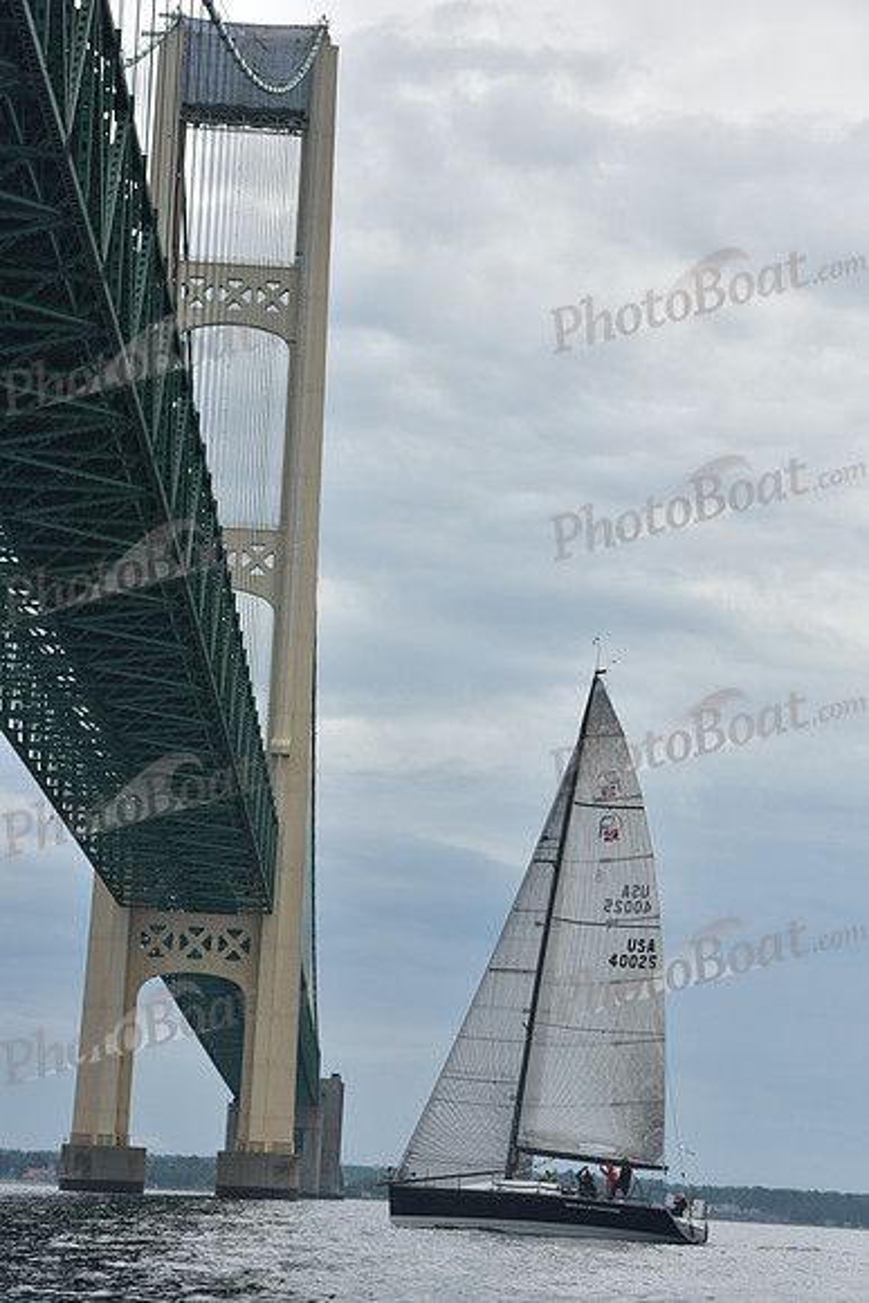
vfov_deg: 17.6
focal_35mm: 116
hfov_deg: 11.8
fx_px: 4197
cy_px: 652
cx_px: 434
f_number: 11
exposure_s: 1/800
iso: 250
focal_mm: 116
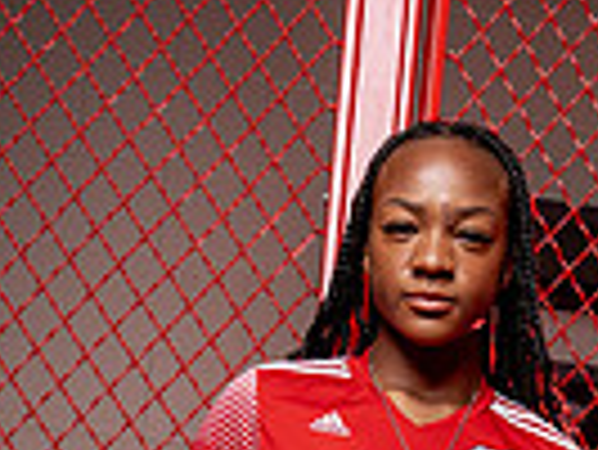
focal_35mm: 104
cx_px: 373
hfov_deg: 18.9
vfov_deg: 12.0
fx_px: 1798
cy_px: 1008
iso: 100
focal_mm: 32
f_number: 8
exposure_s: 1/250
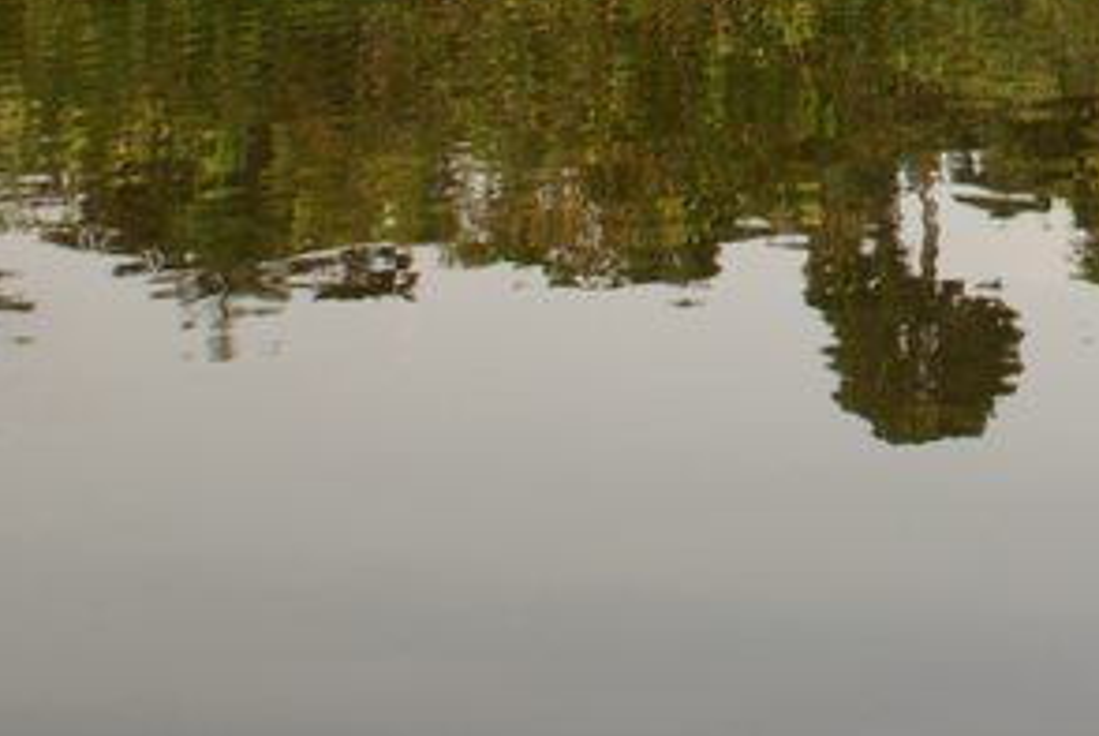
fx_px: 3638
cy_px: -370
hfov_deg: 15.9
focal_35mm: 119
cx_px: 1607
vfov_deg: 11.1
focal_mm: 26
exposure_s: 1/60
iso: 100
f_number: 6.3
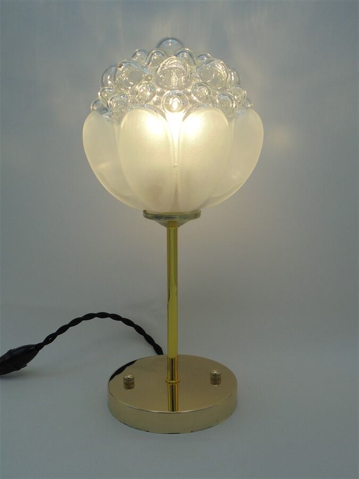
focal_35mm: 38
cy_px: 240
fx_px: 525
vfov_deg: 49.0
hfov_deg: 37.7
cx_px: 180
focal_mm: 6.9
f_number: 4.2
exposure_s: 1/160
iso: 100
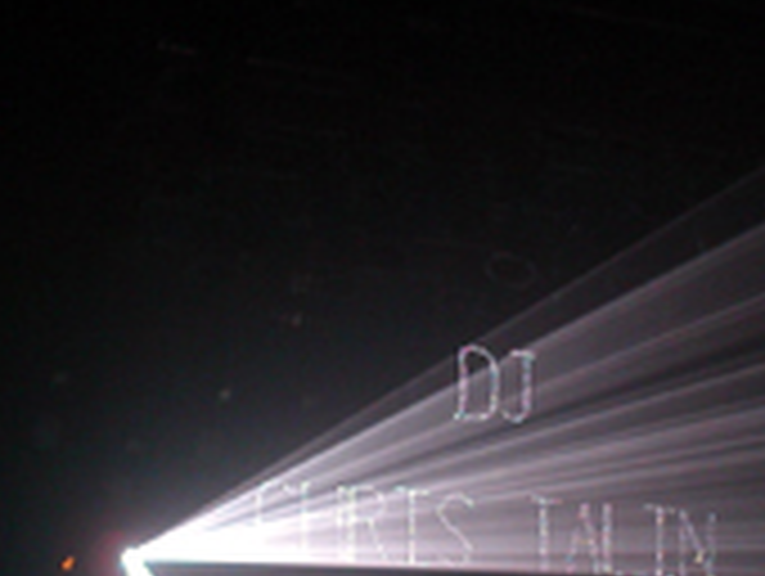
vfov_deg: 16.2
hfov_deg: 21.7
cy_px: 522
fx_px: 1992
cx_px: 493
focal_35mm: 90
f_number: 2.8
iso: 200
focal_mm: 7.8
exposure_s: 1/4
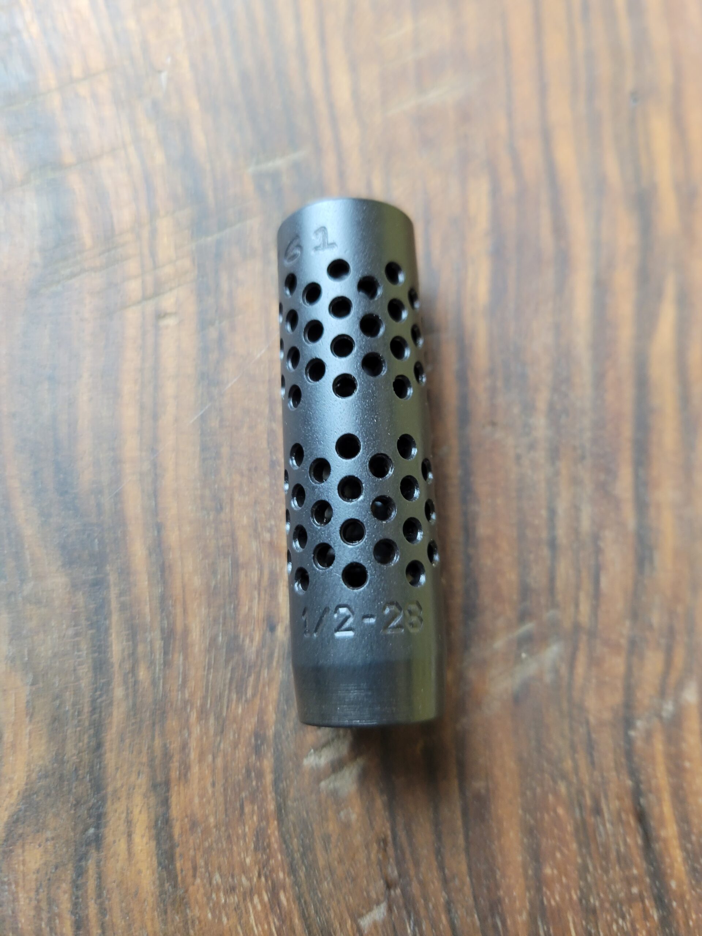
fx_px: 703
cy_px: 468
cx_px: 351
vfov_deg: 67.3
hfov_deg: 53.1
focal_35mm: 26
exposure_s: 1/40
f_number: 1.8
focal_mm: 5.4
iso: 200
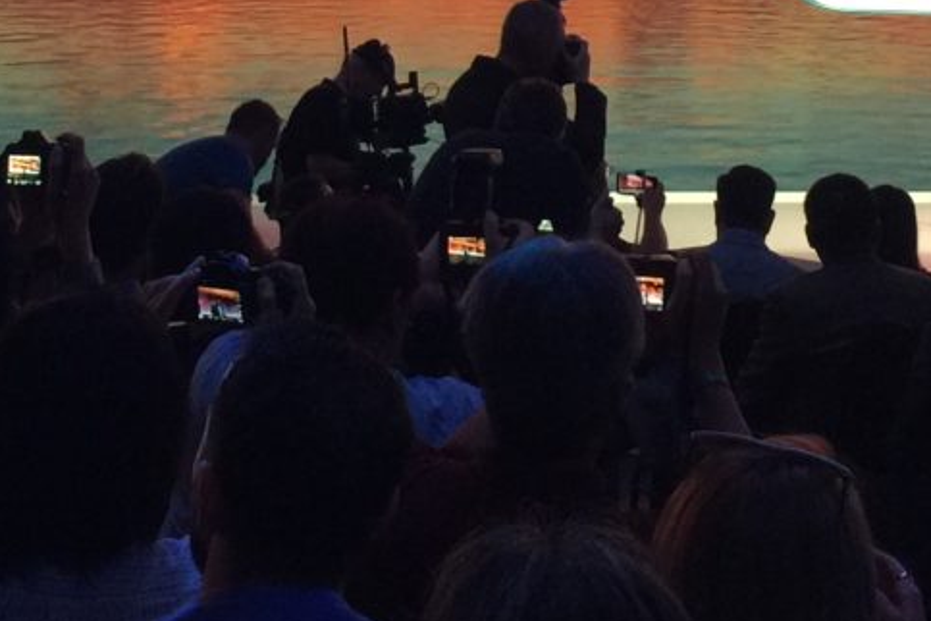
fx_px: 2586
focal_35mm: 100
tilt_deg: +10.9
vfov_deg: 12.7
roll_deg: -1.6
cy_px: -401
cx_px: 455
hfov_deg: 20.4
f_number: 2.2
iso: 64
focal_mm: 4.15
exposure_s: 1/33
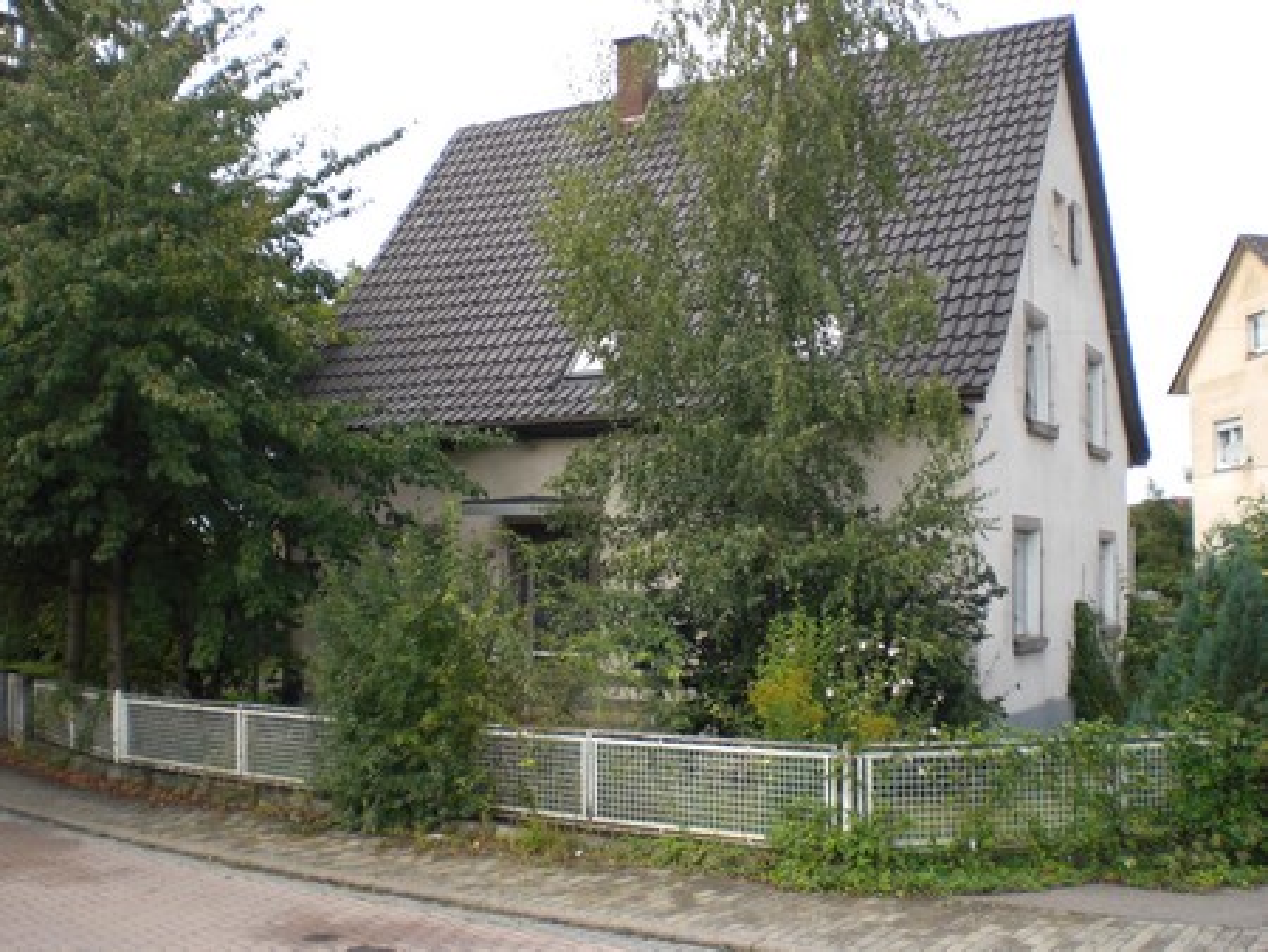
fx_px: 1393
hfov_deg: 49.0
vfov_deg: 37.8
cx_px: 634
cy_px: 476
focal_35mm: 38
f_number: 3.1
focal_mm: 6.3
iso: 50
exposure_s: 1/160
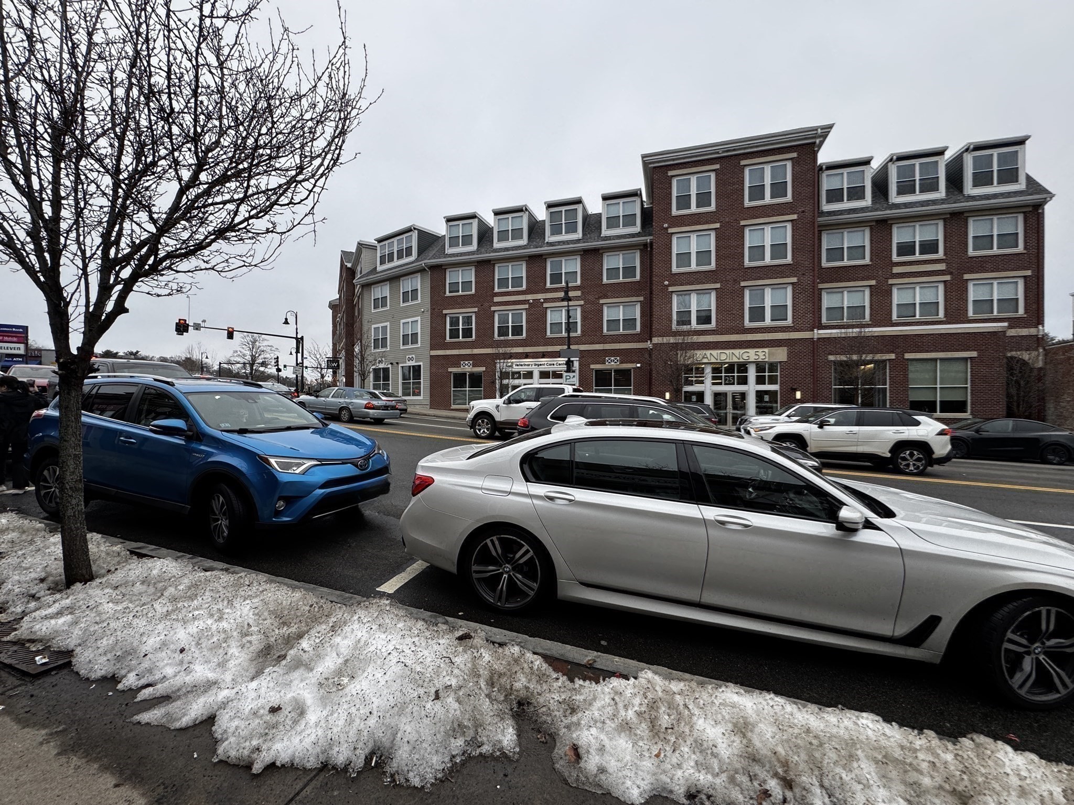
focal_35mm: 14
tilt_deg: -0.5
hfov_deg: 102.1
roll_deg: +0.1
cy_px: 402
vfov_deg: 85.7
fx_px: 434
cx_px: 537
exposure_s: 1/146
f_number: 2.2
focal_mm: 2.22
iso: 40
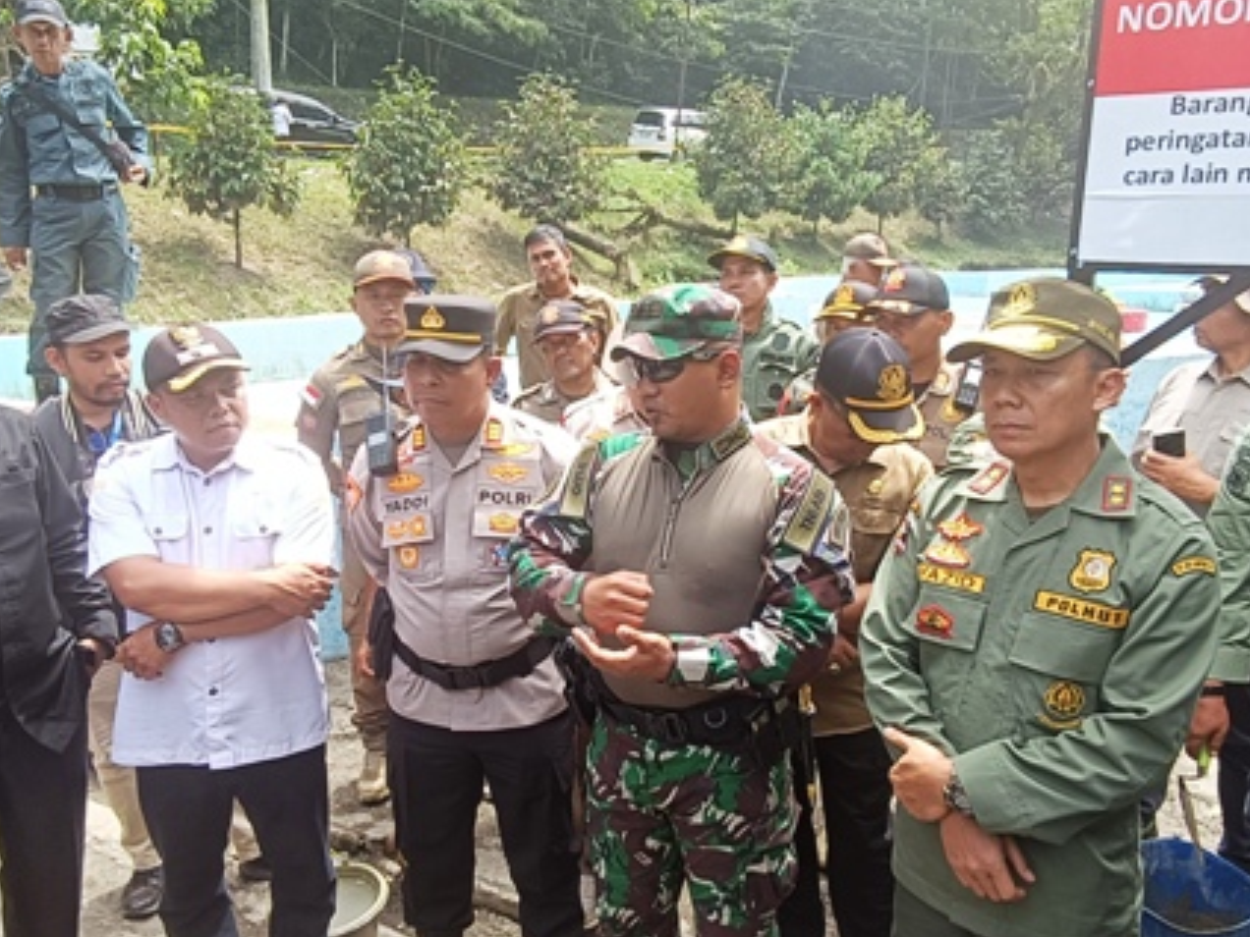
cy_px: 498
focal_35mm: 29
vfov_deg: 48.2
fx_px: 1047
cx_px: 613
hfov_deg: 61.7
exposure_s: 1/173
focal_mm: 1.68
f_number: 2.2
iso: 64
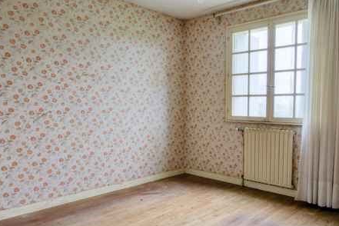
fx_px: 273
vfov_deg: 44.8
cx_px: 224
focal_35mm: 29
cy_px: 130
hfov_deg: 62.2
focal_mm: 16
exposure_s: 1/2
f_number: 8
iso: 800
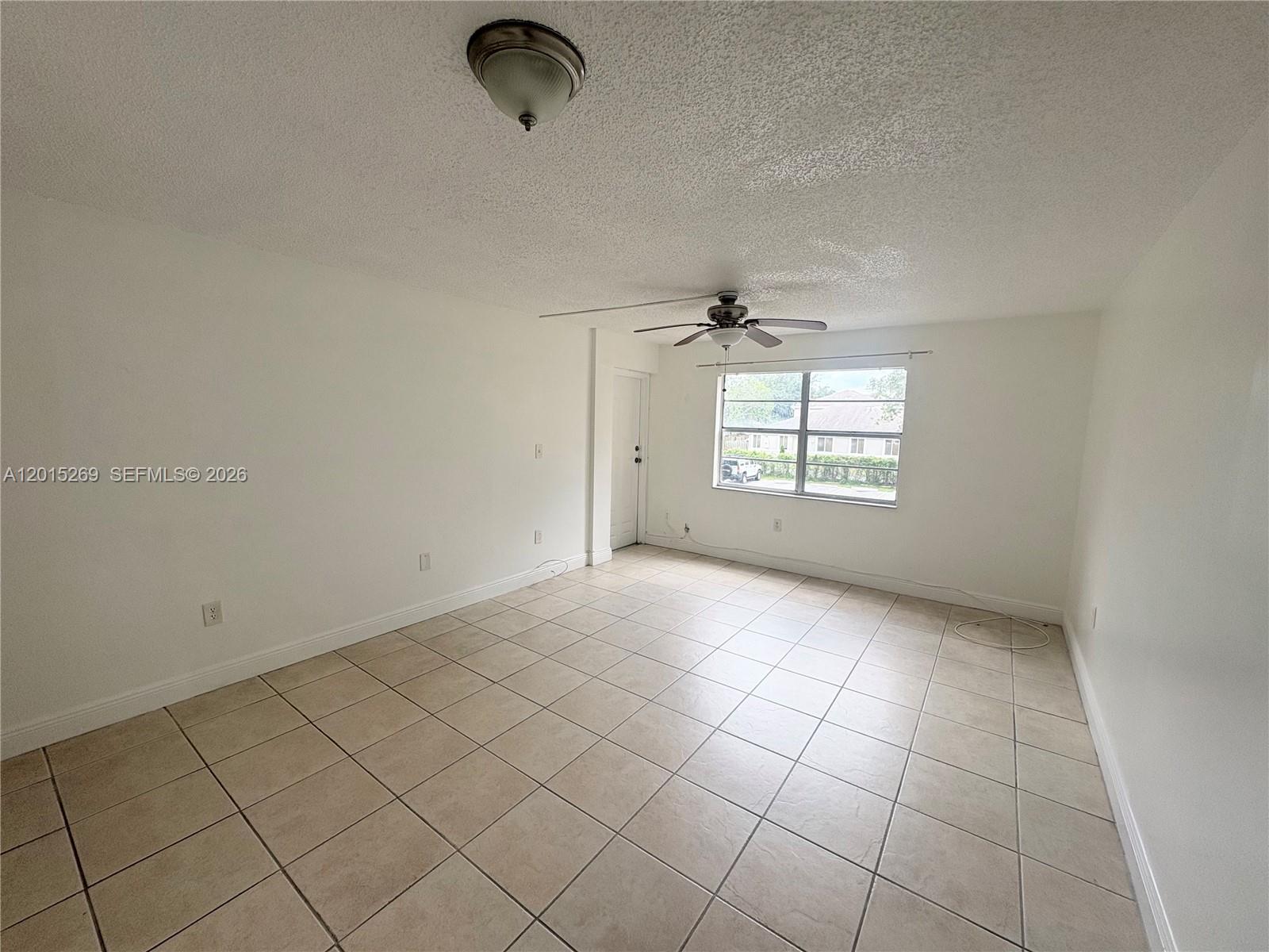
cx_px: 634
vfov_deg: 85.7
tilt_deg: -5.9
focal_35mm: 14
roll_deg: -1.1
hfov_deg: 102.1
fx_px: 513
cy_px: 476
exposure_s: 1/290
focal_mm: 2.22
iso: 64
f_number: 2.2
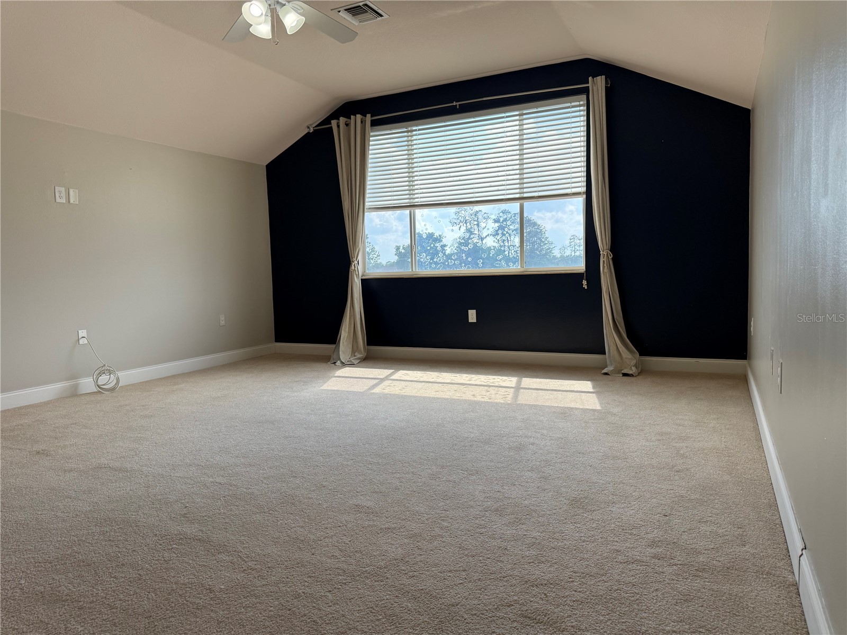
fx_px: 587
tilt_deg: -3.6
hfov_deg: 71.6
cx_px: 424
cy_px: 318
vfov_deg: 56.8
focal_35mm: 24
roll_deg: +2.1
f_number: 1.78
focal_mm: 6.76
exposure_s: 1/376
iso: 100
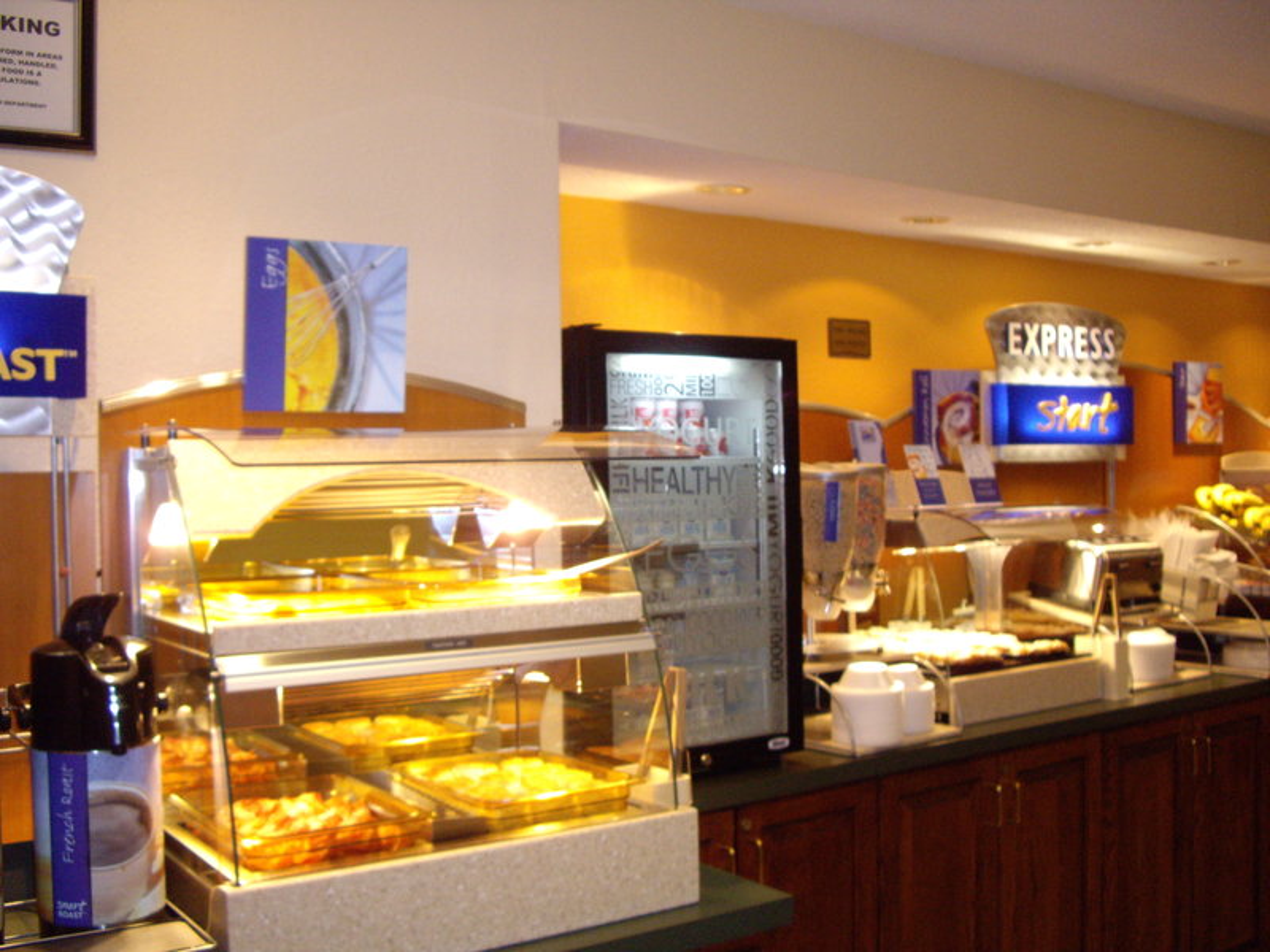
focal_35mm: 38
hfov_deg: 49.0
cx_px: 635
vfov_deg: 37.7
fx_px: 1394
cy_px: 476
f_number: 2.8
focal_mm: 7.9
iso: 400
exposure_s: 1/50
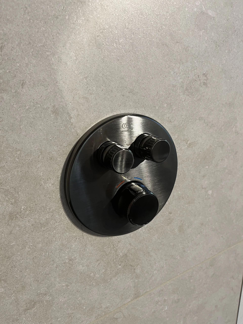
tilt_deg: -19.7
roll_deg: +5.3
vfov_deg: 67.3
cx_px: 122
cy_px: 162
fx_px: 243
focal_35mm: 26
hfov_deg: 53.1
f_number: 1.6
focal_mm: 5.1
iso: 100
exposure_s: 1/50
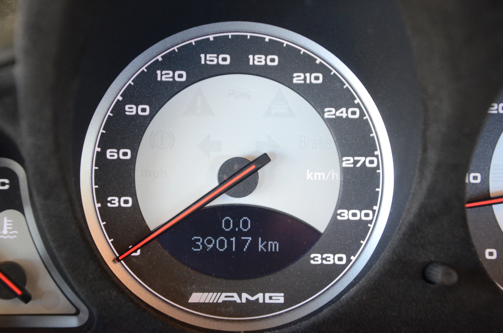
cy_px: 166
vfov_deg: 15.6
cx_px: 252
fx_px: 1213
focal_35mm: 87
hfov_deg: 23.4
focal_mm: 58
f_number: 5
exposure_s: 1/15
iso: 1600
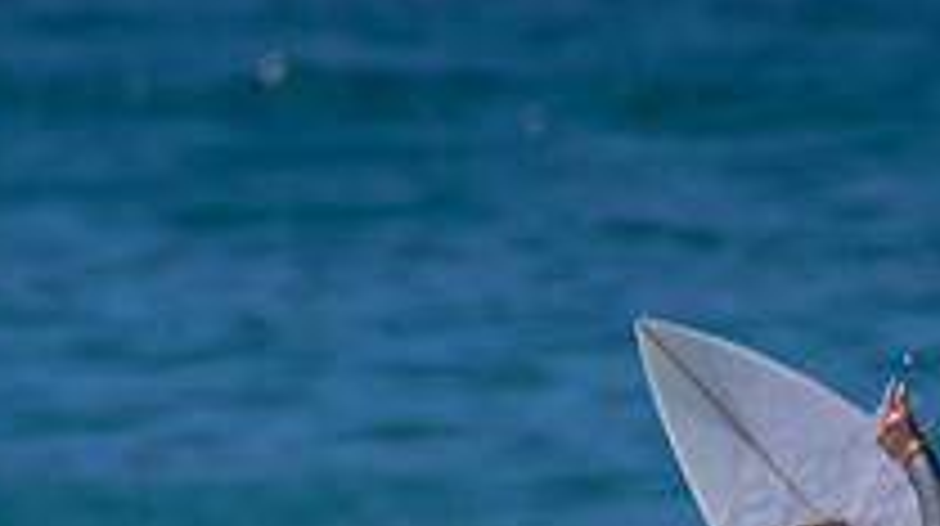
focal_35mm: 2911
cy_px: 785
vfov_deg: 0.4
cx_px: 526
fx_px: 72474
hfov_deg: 0.7
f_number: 11
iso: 560
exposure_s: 1/2000
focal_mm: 1000
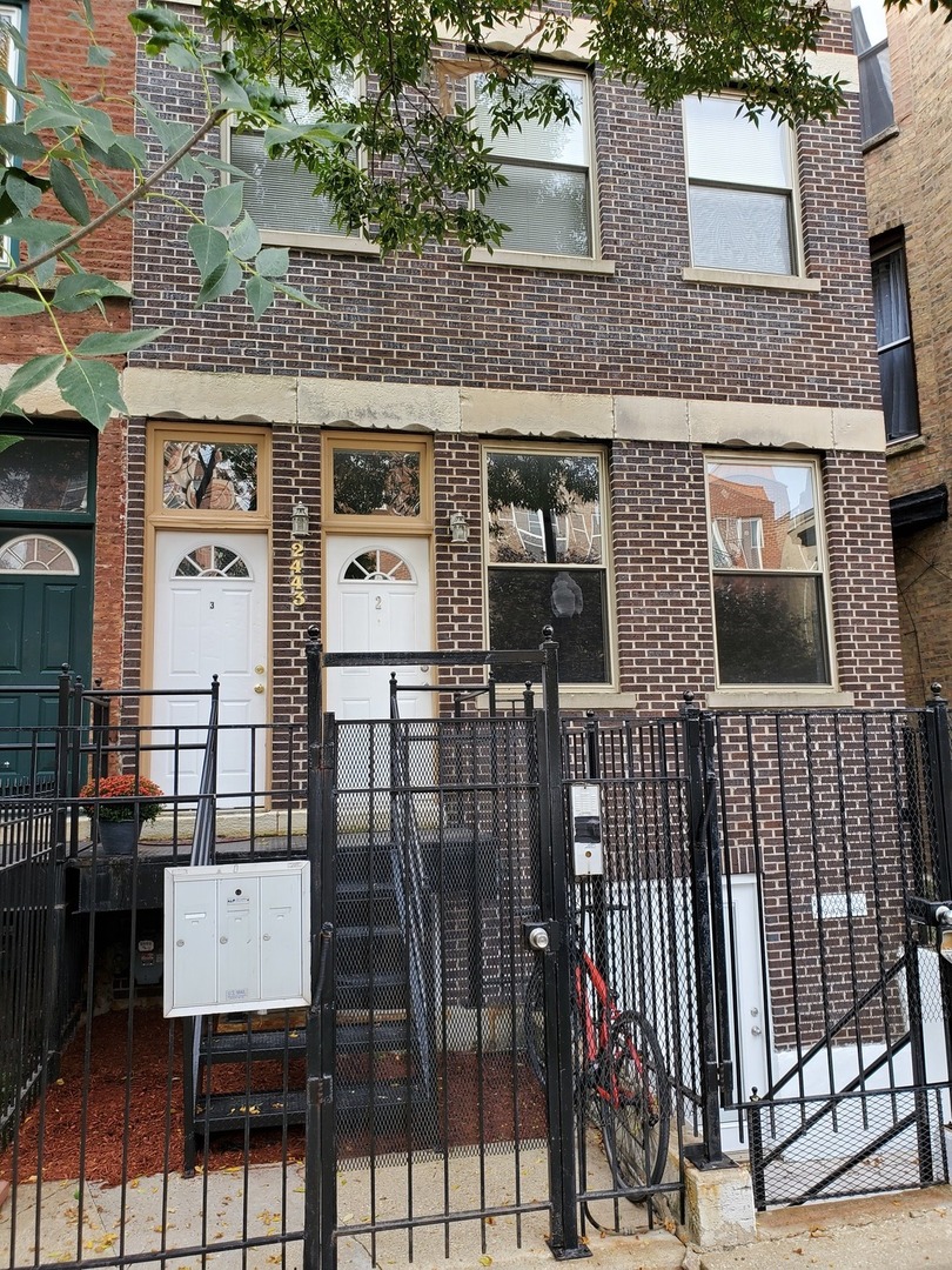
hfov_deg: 53.1
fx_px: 953
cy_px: 635
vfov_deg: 67.3
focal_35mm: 26
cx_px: 476
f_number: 2.4
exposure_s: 1/171
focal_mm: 4.3
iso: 50
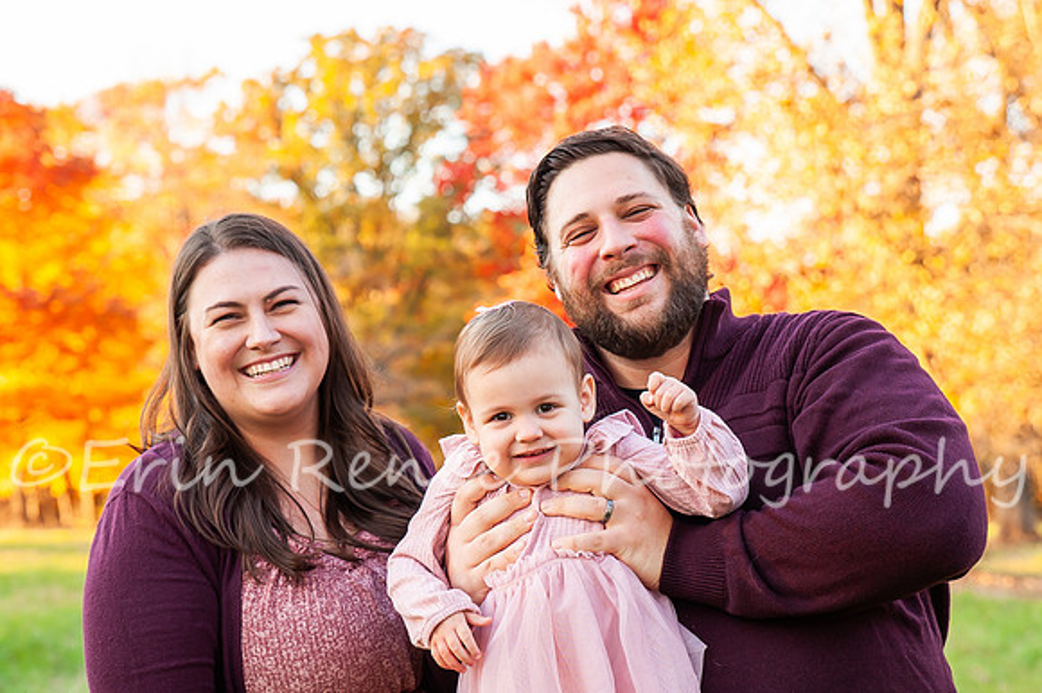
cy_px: 362
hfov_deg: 24.2
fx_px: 2430
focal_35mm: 84
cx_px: 521
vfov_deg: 16.2
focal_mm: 58
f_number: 4.5
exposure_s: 1/160
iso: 400
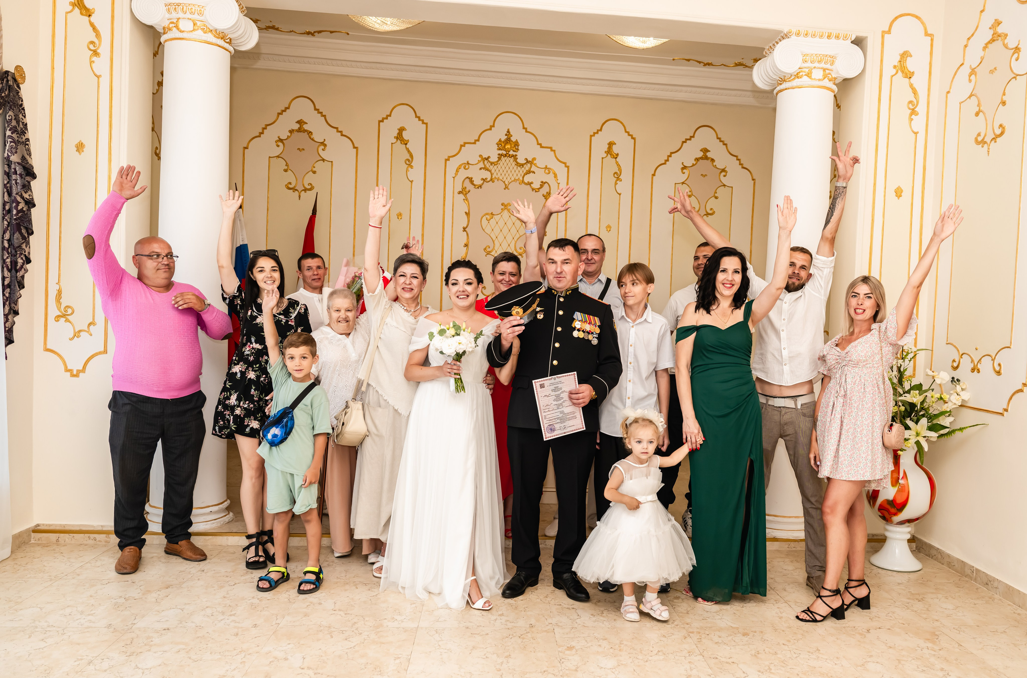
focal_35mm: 27
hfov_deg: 66.7
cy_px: 352
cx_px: 571
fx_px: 778
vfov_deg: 47.1
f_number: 3.5
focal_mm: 24.5
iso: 500
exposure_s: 1/250
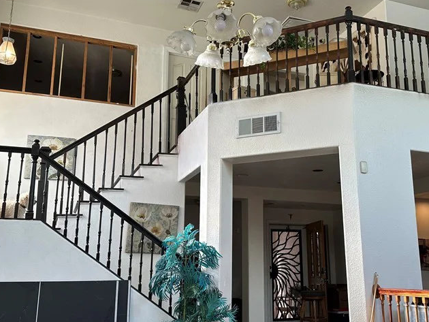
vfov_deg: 36.8
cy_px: 159
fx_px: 484
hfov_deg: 47.6
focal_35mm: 39
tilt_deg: +13.9
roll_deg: -0.2
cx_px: 257
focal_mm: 6.86
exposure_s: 1/121
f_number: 1.78
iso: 80
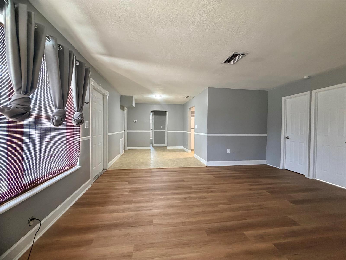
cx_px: 173
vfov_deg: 85.7
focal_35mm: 14
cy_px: 130
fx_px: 140
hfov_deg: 102.1
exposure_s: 1/60
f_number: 2.2
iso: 500
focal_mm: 2.22
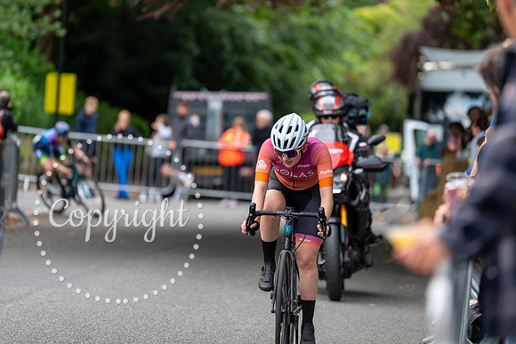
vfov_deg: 6.0
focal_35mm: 230
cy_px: 147
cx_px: 267
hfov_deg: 9.0
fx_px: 3294
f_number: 2.8
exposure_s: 1/500
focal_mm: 200
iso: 640
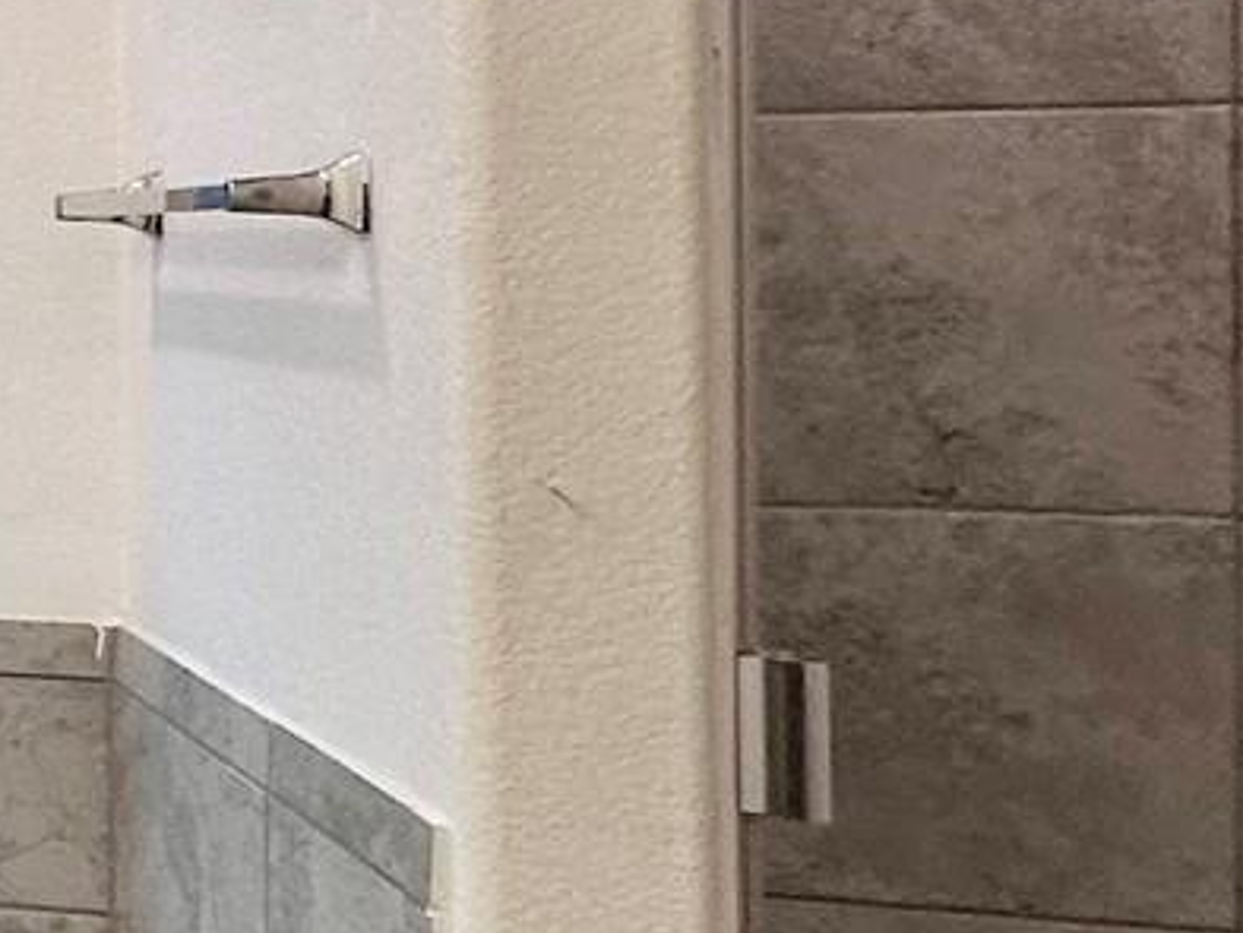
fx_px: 2622
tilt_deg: +0.3
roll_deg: +0.7
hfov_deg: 14.5
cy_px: 259
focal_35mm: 73
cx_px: -1857
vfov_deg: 20.1
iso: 100
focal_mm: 2.22
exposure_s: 1/120
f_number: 2.2
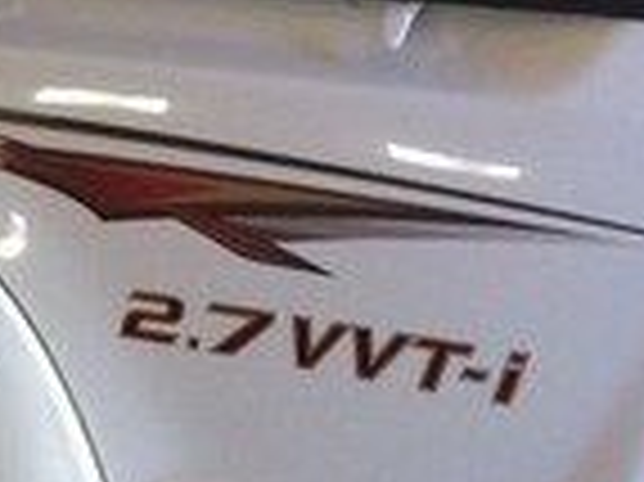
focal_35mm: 134
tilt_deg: -12.2
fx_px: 2491
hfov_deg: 13.3
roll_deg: +0.4
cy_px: 173
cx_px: -495
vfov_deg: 11.0
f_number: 2.2
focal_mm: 4.15
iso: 250
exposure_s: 1/33
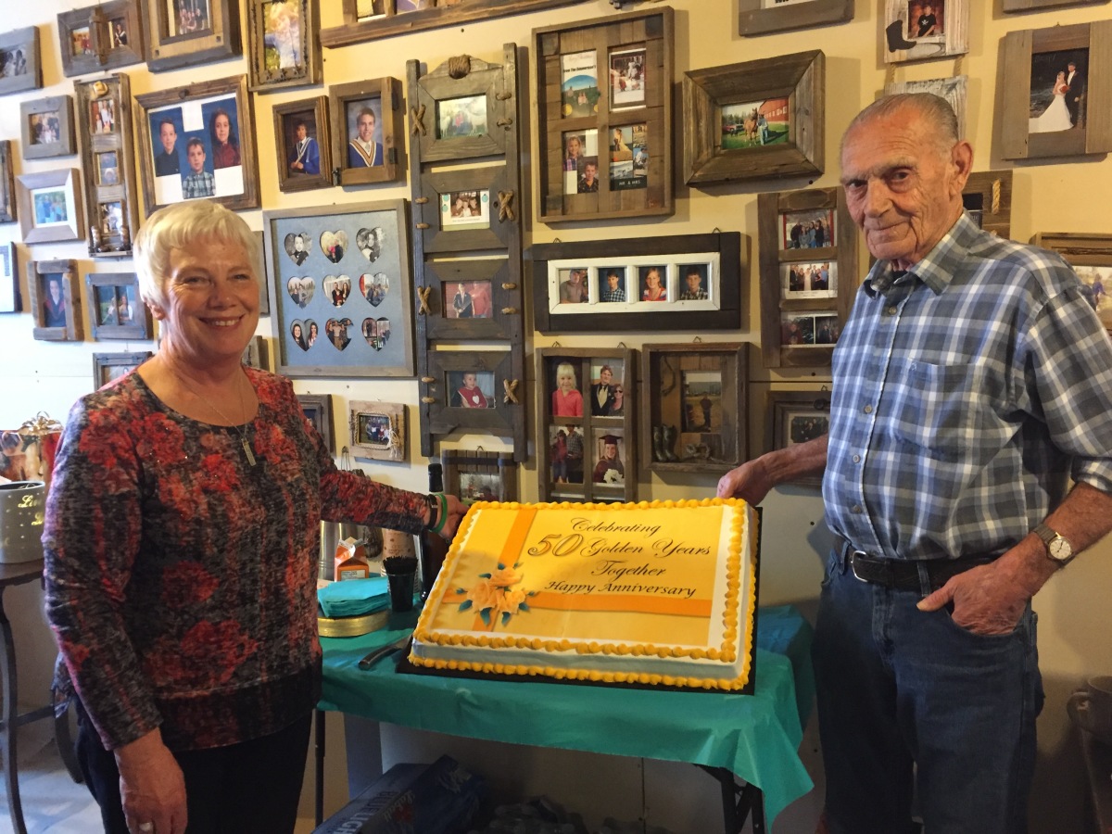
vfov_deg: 48.2
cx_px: 556
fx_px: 932
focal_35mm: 29
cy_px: 417
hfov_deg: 61.7
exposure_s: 1/20
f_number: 2.2
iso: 250
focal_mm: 4.15
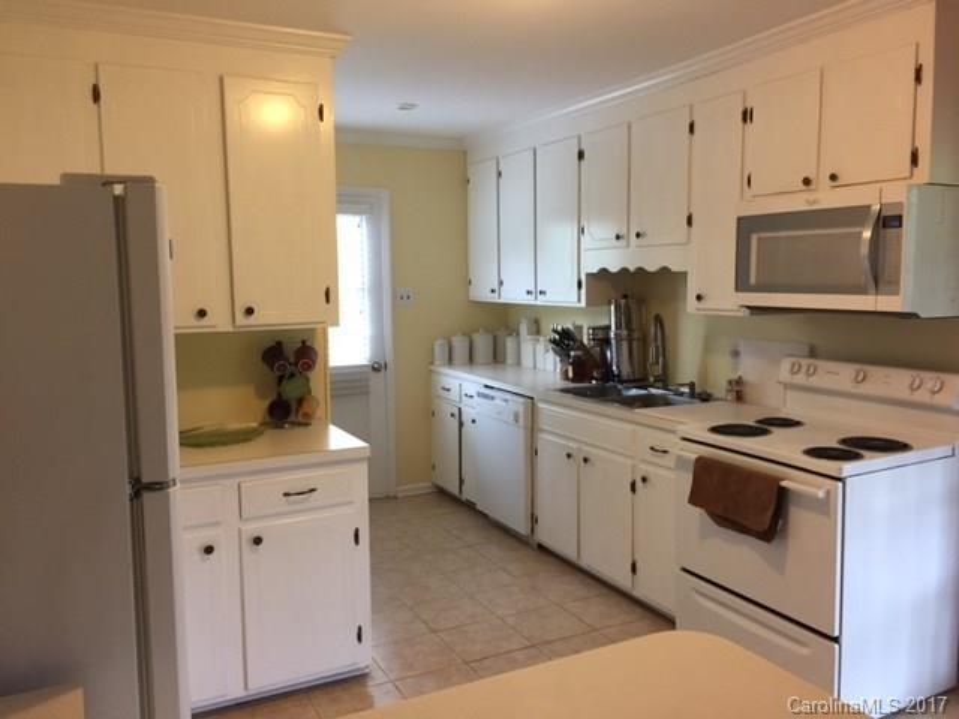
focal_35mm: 29
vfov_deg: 48.2
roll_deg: -0.2
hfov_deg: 61.7
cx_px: 480
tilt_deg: -4.8
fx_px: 803
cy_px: 360
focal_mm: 4.15
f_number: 2.2
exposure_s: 1/30
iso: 125
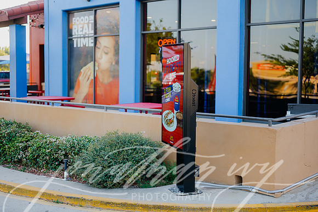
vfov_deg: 27.0
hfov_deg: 39.6
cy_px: 106
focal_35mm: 50
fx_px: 442
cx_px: 159
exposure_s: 1/400
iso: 64
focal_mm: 50
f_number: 2
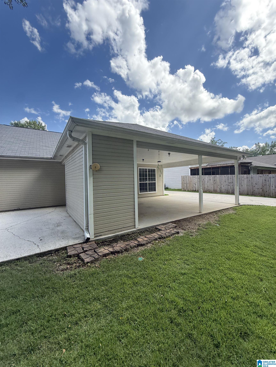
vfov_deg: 102.1
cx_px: 138
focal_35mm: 14
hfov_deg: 85.7
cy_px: 184
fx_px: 149
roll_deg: +4.2
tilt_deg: +4.6
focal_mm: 2.22
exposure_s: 1/540
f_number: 2.2
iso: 64
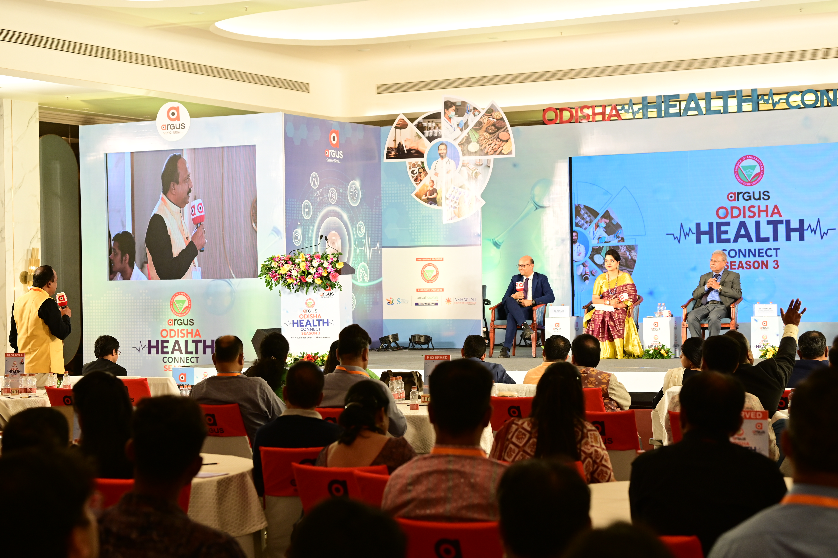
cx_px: 419
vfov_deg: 19.4
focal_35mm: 70
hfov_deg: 28.9
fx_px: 1628
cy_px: 279
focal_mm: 70
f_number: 5
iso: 1600
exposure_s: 1/160
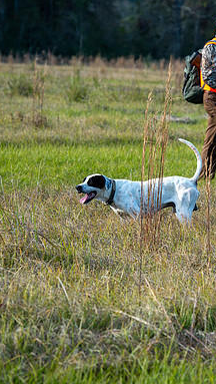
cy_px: 193
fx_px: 2093
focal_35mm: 206
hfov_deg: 5.9
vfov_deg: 10.5
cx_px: 214
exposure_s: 1/200
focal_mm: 130
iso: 100
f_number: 5.6
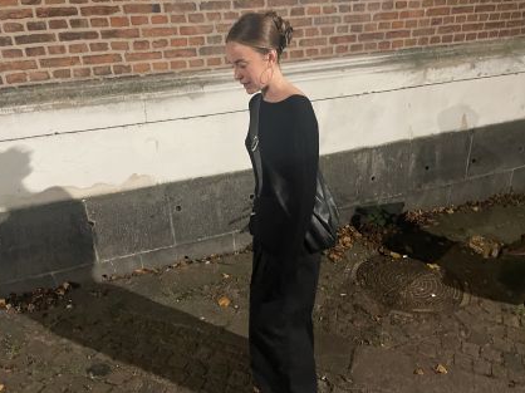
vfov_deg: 49.7
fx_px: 424
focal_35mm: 28
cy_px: 204
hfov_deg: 63.5
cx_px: 254
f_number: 1.6
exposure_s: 1/30
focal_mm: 4.2
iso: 800
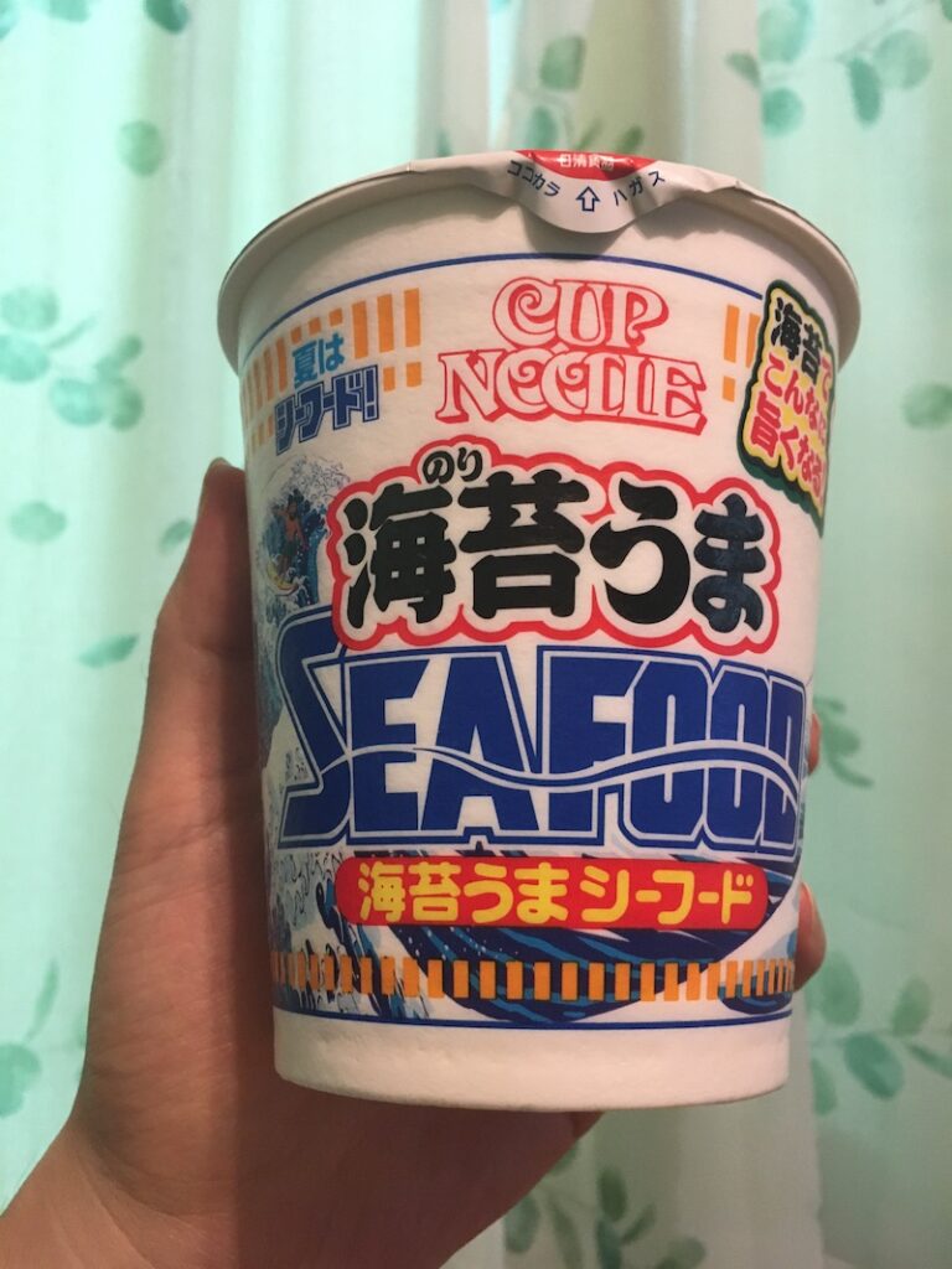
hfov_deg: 48.2
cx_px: 476
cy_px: 634
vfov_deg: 61.7
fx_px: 1063
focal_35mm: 29
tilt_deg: +0.8
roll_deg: -0.9
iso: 160
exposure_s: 1/30
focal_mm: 4.15
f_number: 2.2
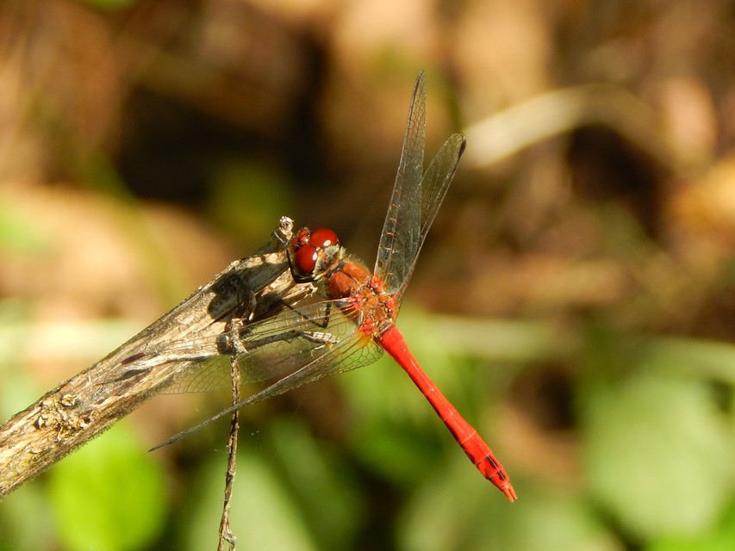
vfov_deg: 4.3
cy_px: 276
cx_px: 368
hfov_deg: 5.7
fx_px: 7348
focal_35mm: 346
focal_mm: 62.2
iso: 125
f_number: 5.7
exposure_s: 1/160
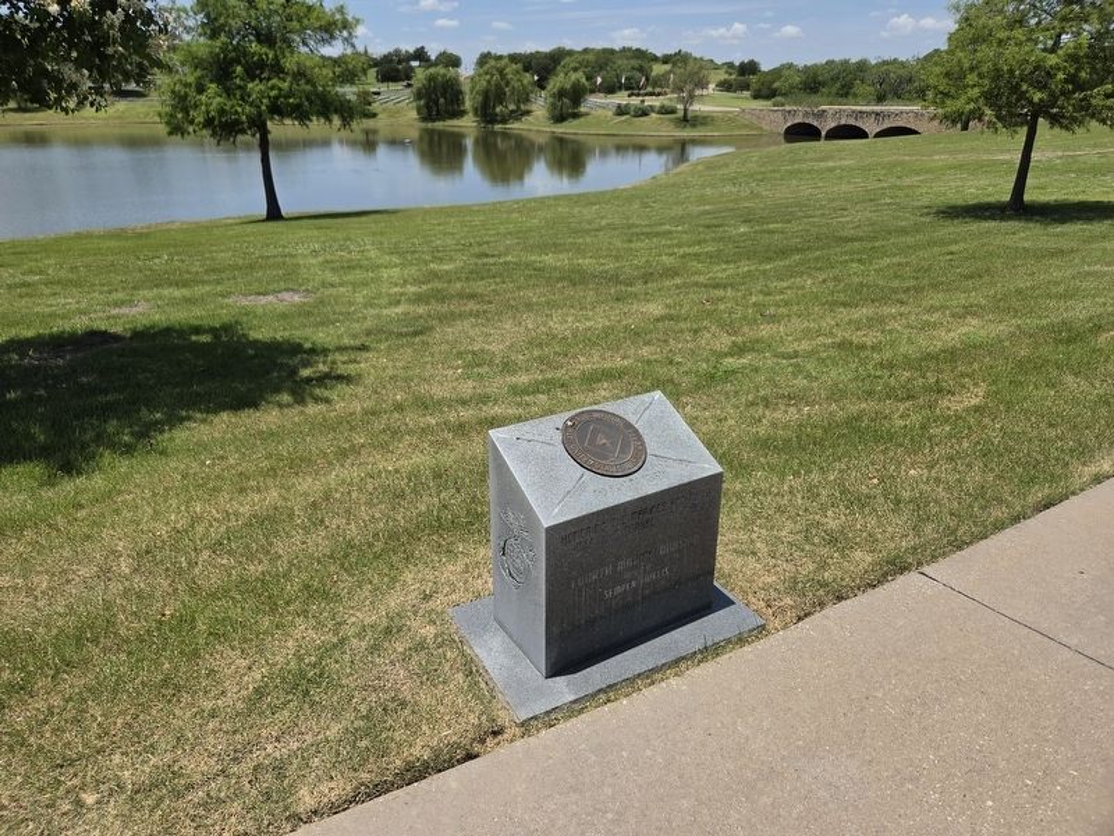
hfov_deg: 73.9
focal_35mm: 23
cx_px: 557
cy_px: 418
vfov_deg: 58.9
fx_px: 740
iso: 80
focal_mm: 5.4
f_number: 1.8
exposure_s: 1/6615
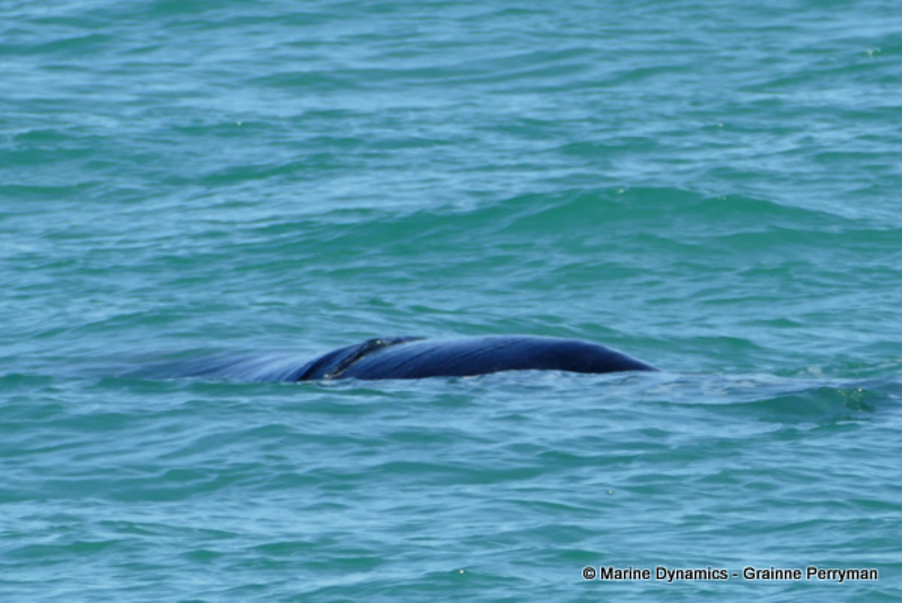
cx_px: 451
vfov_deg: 3.5
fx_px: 9929
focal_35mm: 396
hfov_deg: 5.2
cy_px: 302
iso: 125
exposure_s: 1/1300
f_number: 4
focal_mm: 144.27
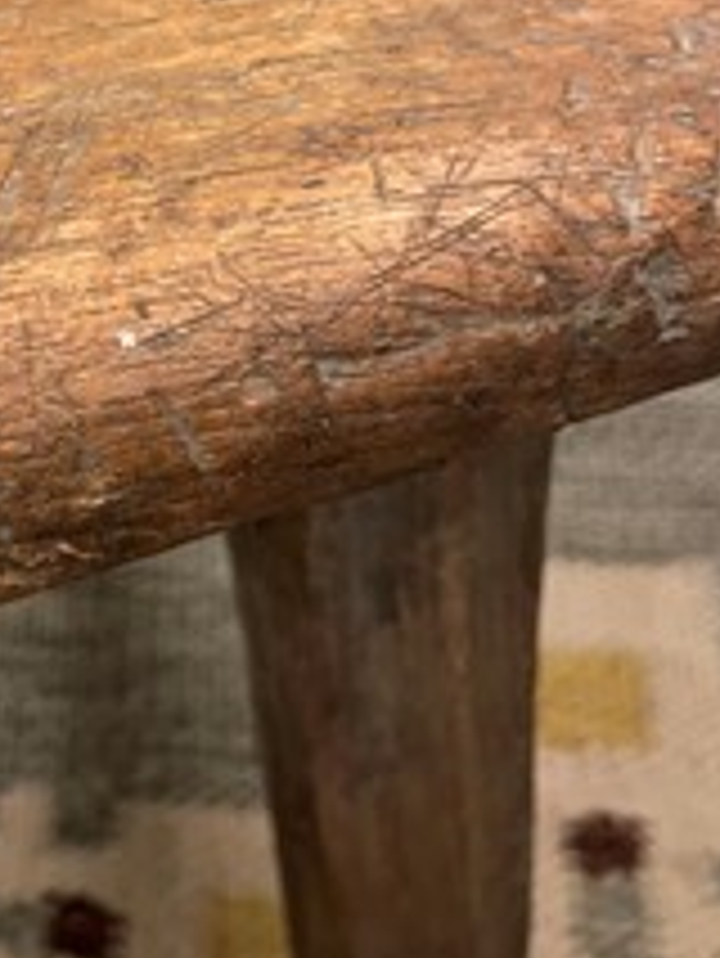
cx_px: 112
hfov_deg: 29.9
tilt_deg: -54.7
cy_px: 90
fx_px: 1302
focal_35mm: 47
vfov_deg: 37.7
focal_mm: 5.1
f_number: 1.6
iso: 400
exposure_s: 1/33
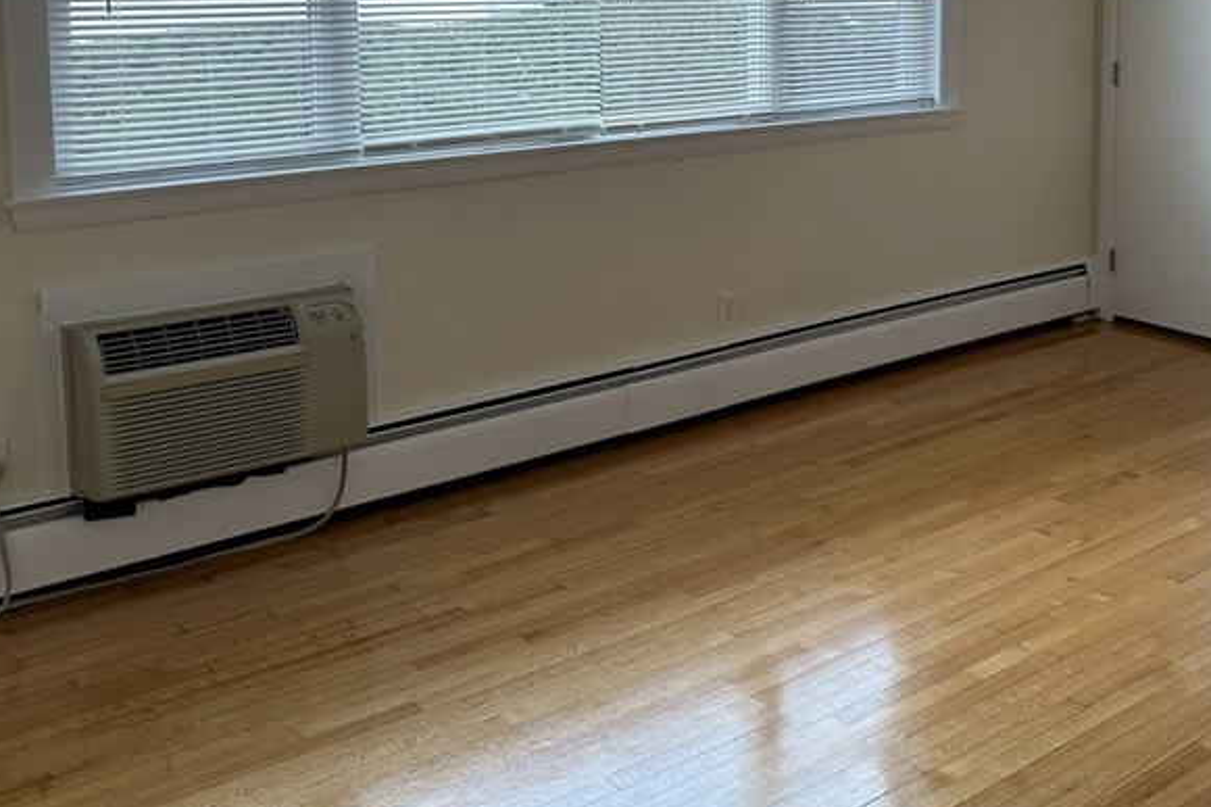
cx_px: 934
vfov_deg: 29.3
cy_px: 88
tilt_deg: -4.6
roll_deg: -0.4
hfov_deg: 42.9
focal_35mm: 44
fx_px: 1480
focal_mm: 6.86
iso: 80
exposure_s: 1/180
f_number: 1.78
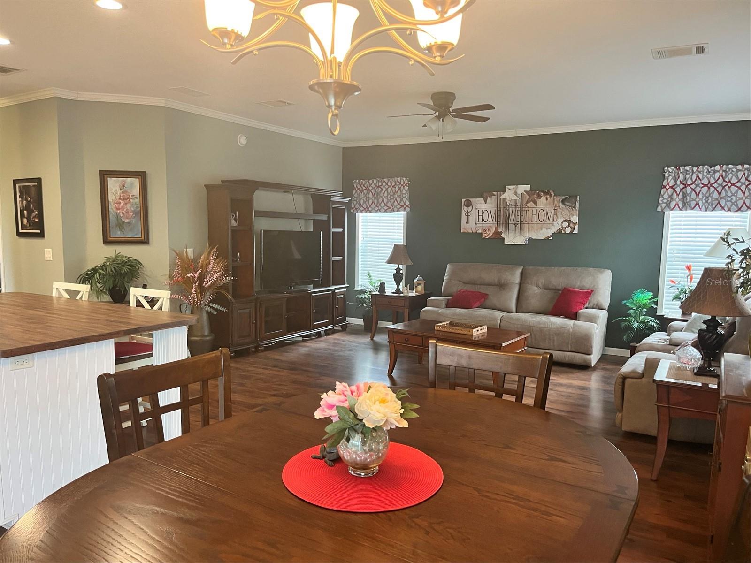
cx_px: 376
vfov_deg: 53.1
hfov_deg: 67.3
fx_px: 564
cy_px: 282
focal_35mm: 26
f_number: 1.6
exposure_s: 1/60
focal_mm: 5.1
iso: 250
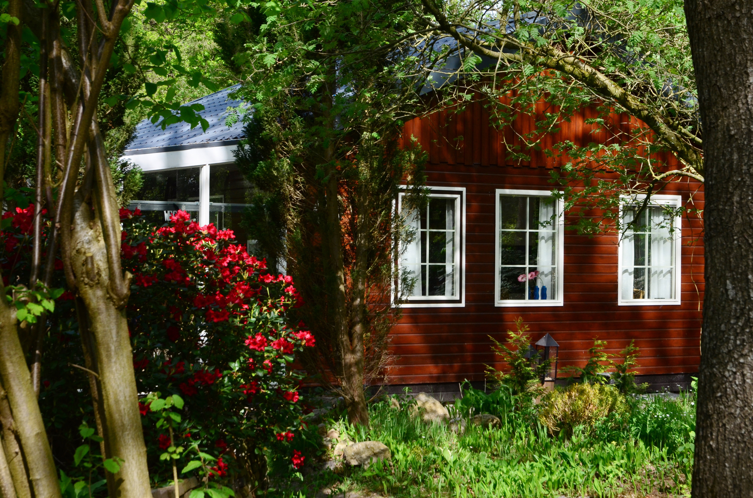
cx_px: 376
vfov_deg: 18.8
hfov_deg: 28.1
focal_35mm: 72
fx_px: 1503
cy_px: 249
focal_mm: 48
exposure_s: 1/320
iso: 560
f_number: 9
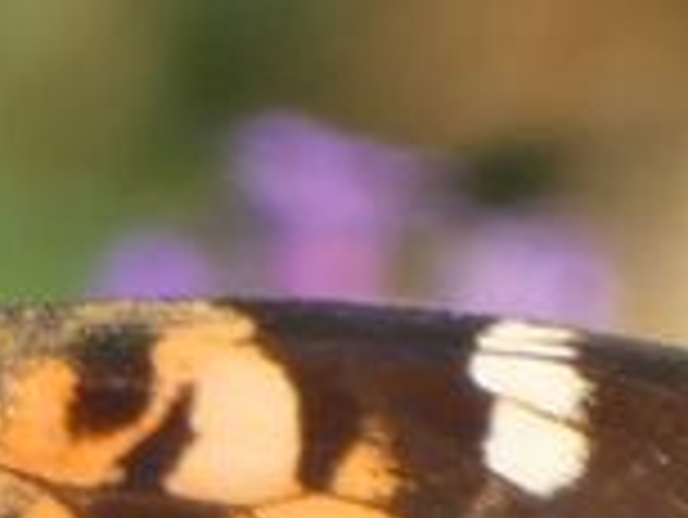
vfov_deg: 0.5
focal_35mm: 2873
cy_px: 577
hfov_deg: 0.7
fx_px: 57146
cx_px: -299
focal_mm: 92.3
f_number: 5.6
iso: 80
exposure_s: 1/160
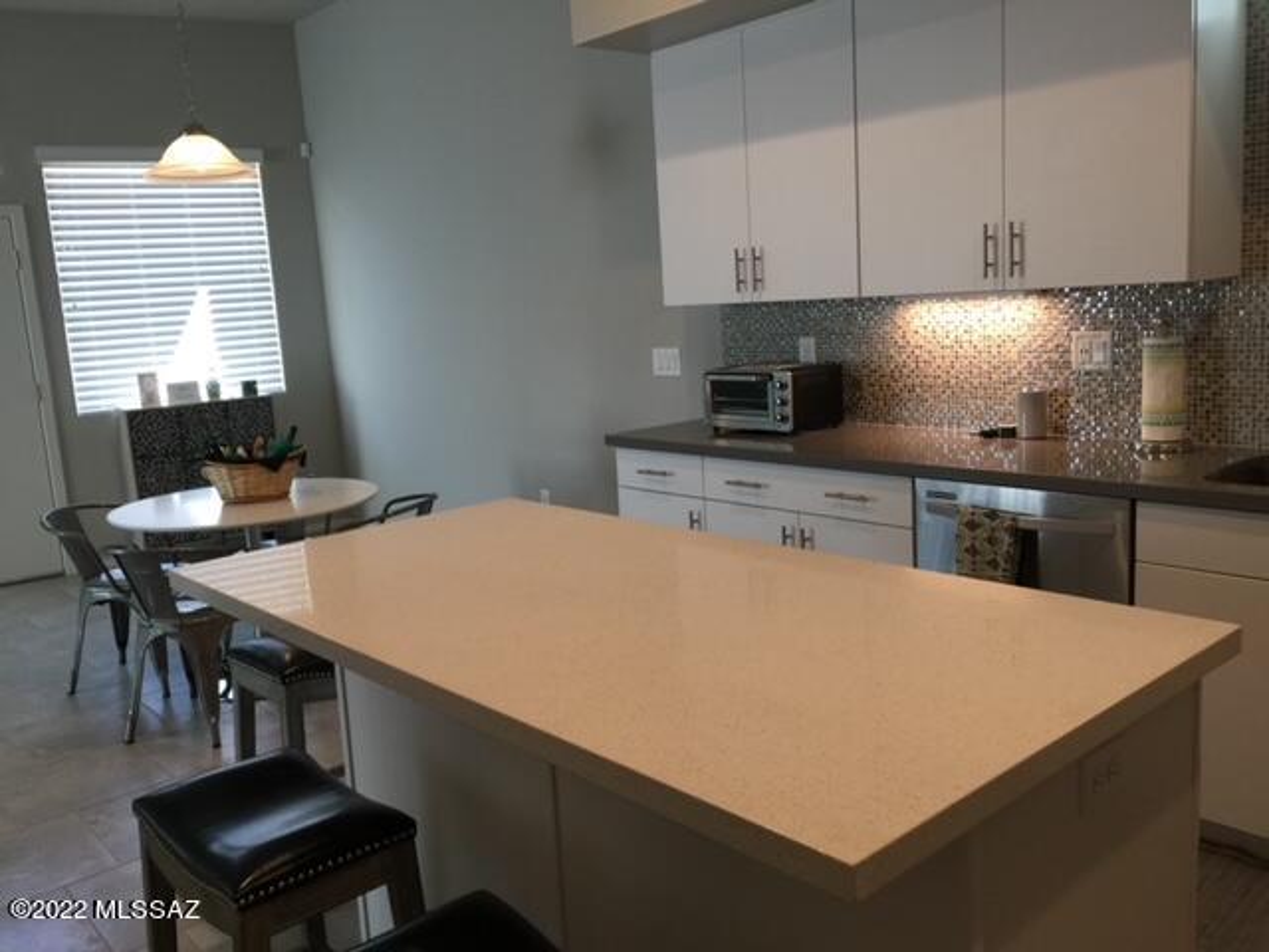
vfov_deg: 48.2
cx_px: 634
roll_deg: +3.0
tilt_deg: -9.6
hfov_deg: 61.7
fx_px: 1063
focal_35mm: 29
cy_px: 476
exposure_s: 1/33
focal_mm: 4.15
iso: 40
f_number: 2.2
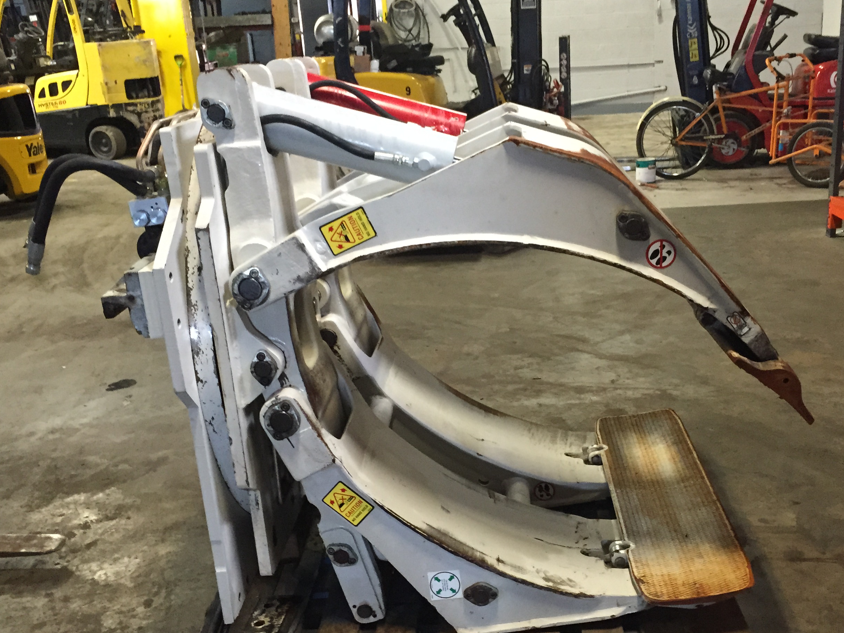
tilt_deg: -19.1
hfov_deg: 47.7
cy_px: 362
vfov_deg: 36.7
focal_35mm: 39
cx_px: 481
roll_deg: +3.5
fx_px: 951
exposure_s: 1/30
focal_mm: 4.15
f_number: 2.2
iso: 250
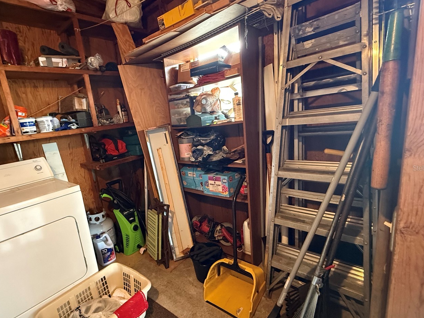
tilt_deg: -12.0
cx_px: 172
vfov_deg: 71.5
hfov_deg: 86.8
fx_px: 220
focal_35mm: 18
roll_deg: +6.6
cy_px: 168
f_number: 2.2
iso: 1000
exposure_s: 1/40
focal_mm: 2.22
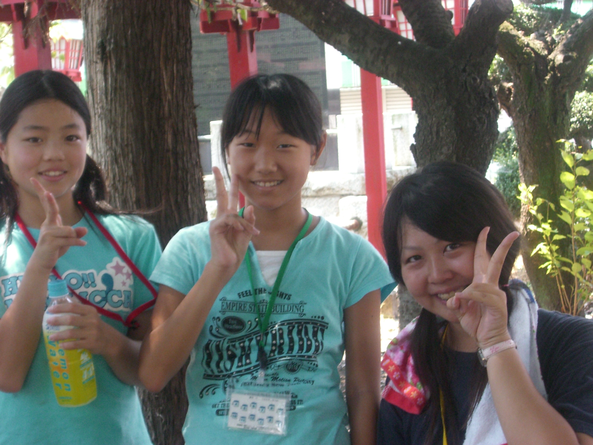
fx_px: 1610
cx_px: 296
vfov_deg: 15.7
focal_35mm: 94
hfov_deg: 20.9
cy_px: 222
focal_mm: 15.3
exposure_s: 1/80
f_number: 4.6
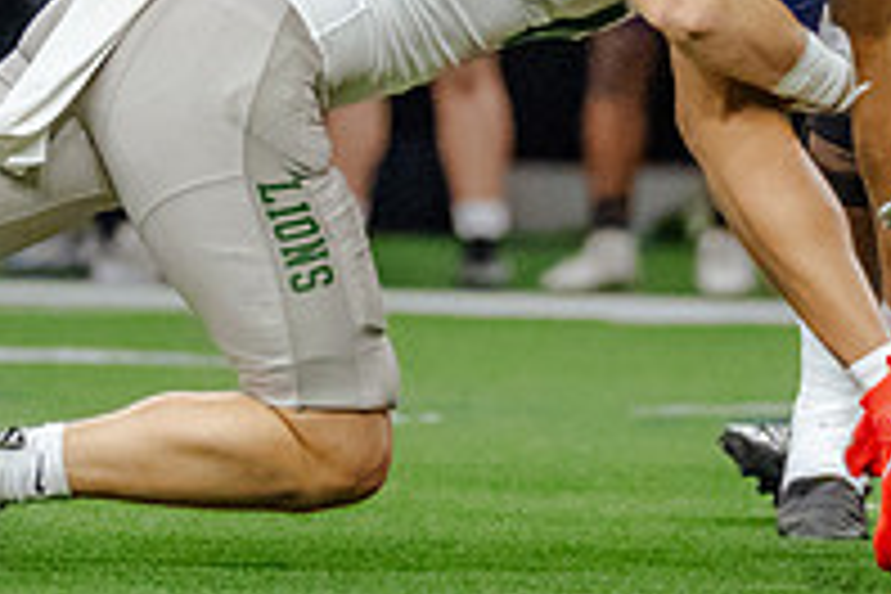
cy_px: -196
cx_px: 324
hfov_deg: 1.9
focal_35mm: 1081
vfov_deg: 1.3
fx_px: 26753
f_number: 2.8
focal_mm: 200
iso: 3200
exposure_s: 1/1250
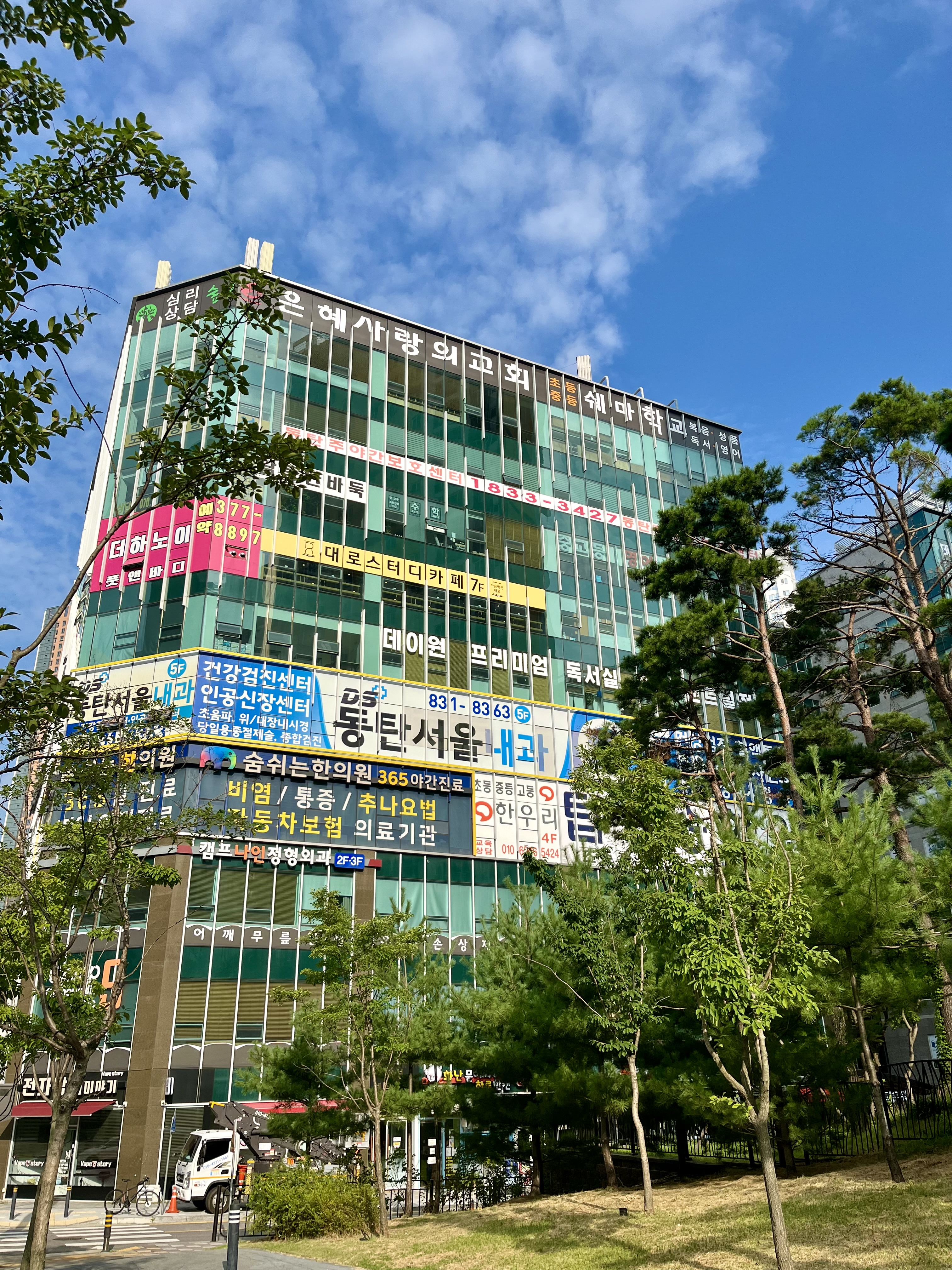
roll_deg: +2.0
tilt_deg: +24.9
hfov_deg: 53.1
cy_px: 635
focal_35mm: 26
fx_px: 953
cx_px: 476
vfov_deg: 67.3
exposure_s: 1/3311
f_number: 1.6
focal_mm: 5.1
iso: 50
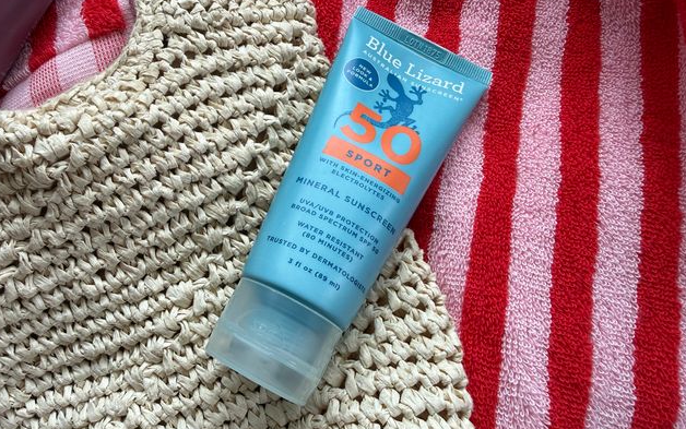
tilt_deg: -77.2
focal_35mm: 27
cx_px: 340
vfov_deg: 45.9
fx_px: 505
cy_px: 177
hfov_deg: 68.4
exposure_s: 1/99
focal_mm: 2.22
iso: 100
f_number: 2.2
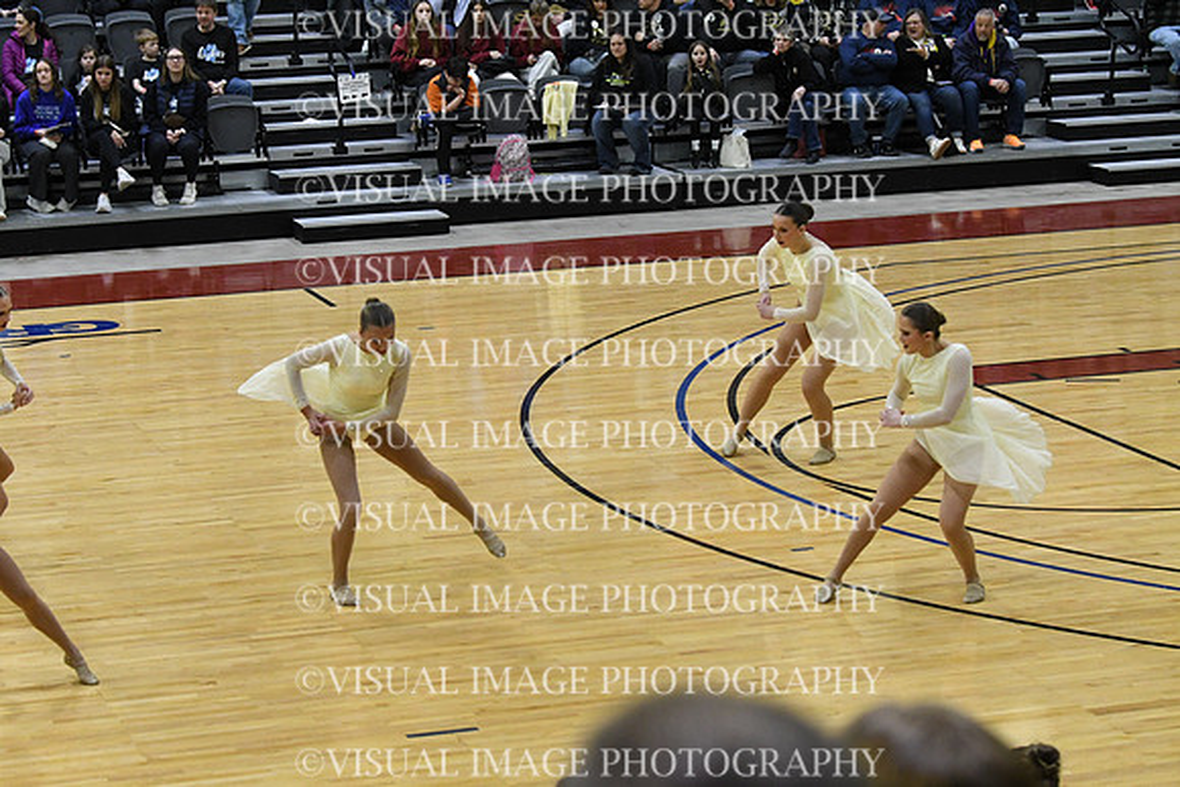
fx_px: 3442
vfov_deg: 13.0
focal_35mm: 105
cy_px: 394
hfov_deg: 19.5
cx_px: 590
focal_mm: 70
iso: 5000
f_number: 4
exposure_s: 1/500
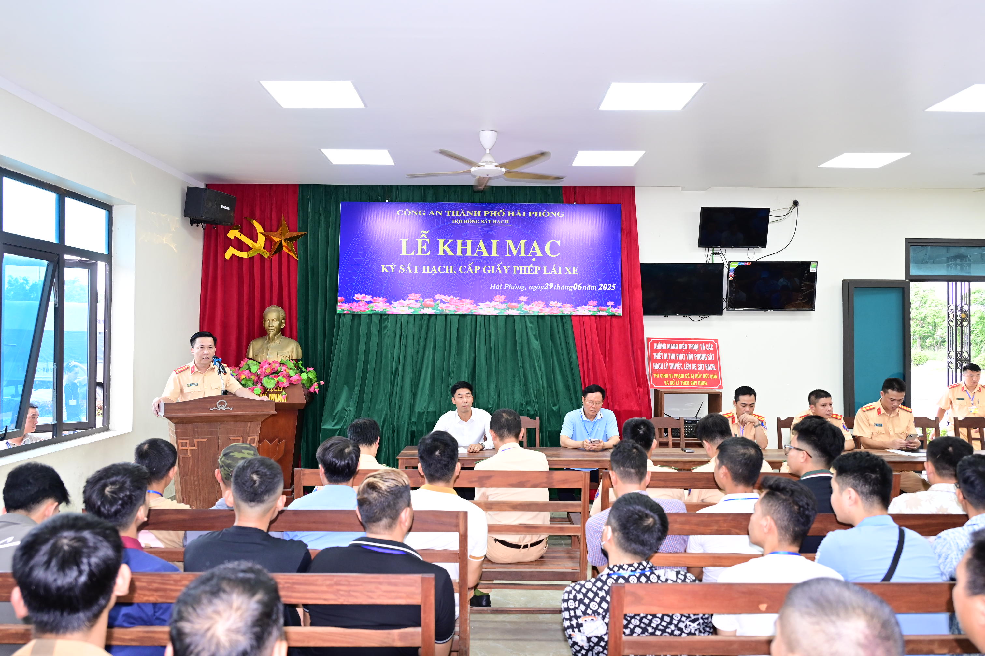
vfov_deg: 45.0
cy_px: 328
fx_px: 793
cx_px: 492
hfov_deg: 63.7
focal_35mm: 29
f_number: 4
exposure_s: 1/100
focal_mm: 29
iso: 1250
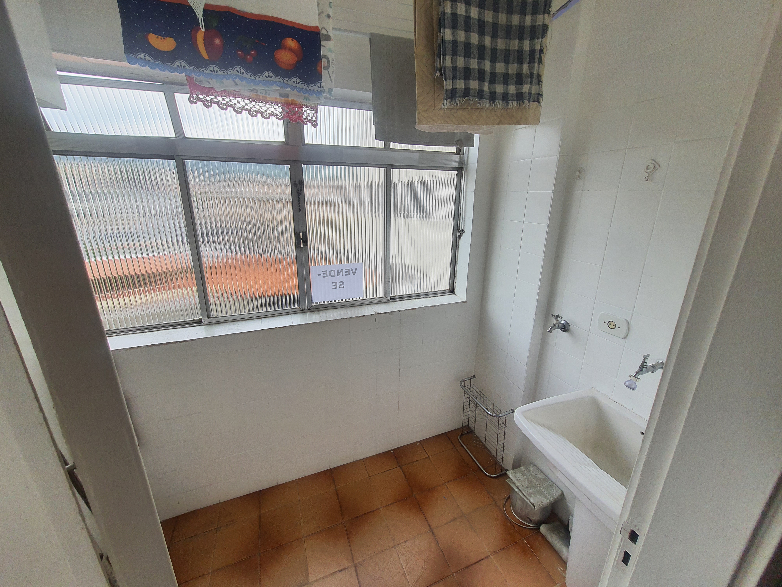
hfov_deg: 106.2
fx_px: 294
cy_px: 294
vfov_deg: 89.9
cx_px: 391
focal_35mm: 13
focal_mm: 1.74
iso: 50
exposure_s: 1/148
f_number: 2.2
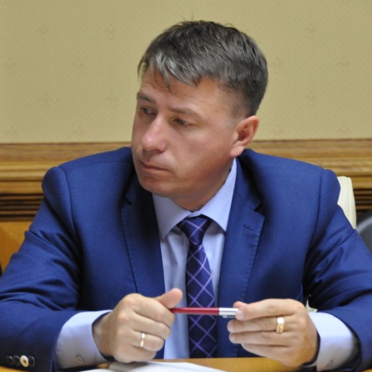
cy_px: 185
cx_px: 184
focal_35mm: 174
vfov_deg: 10.0
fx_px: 2116
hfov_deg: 10.0
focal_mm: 90
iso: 800
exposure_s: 1/50
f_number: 5.3
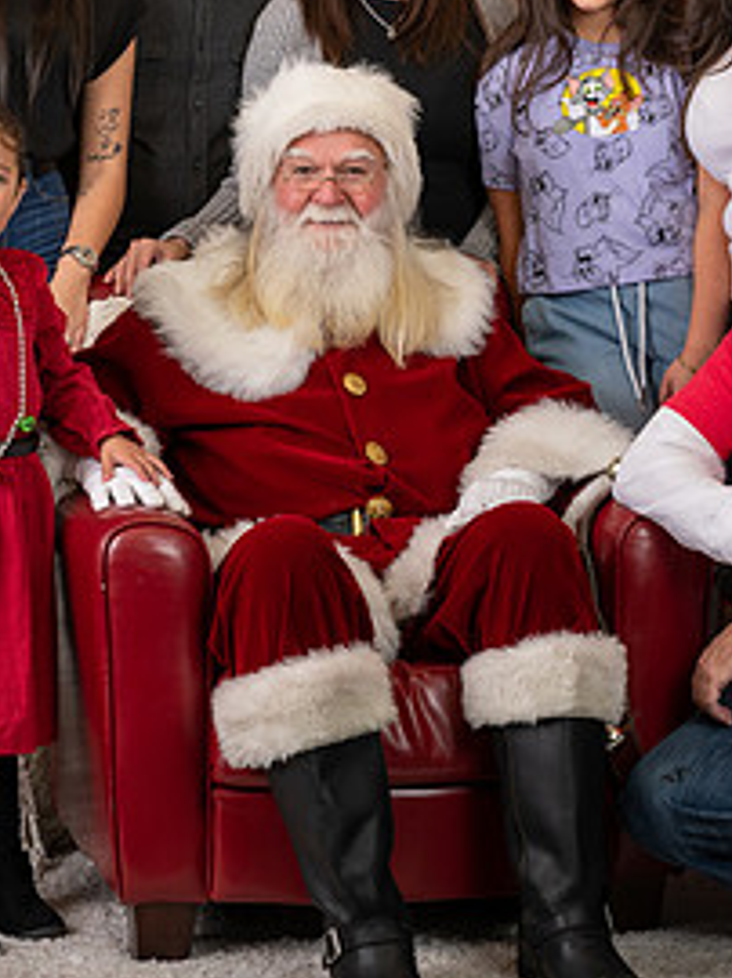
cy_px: 280
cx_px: 429
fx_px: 3304
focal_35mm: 117
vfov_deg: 16.8
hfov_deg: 12.6
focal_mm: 50
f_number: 9
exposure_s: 1/100
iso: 100
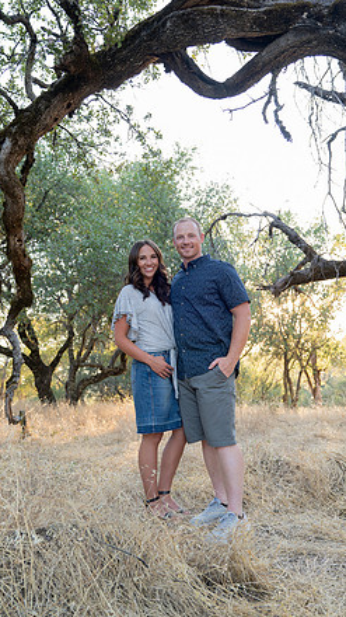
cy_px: 307
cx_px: 189
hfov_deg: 38.9
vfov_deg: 64.3
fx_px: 490
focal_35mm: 30
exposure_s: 1/100
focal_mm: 28
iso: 500
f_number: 3.5
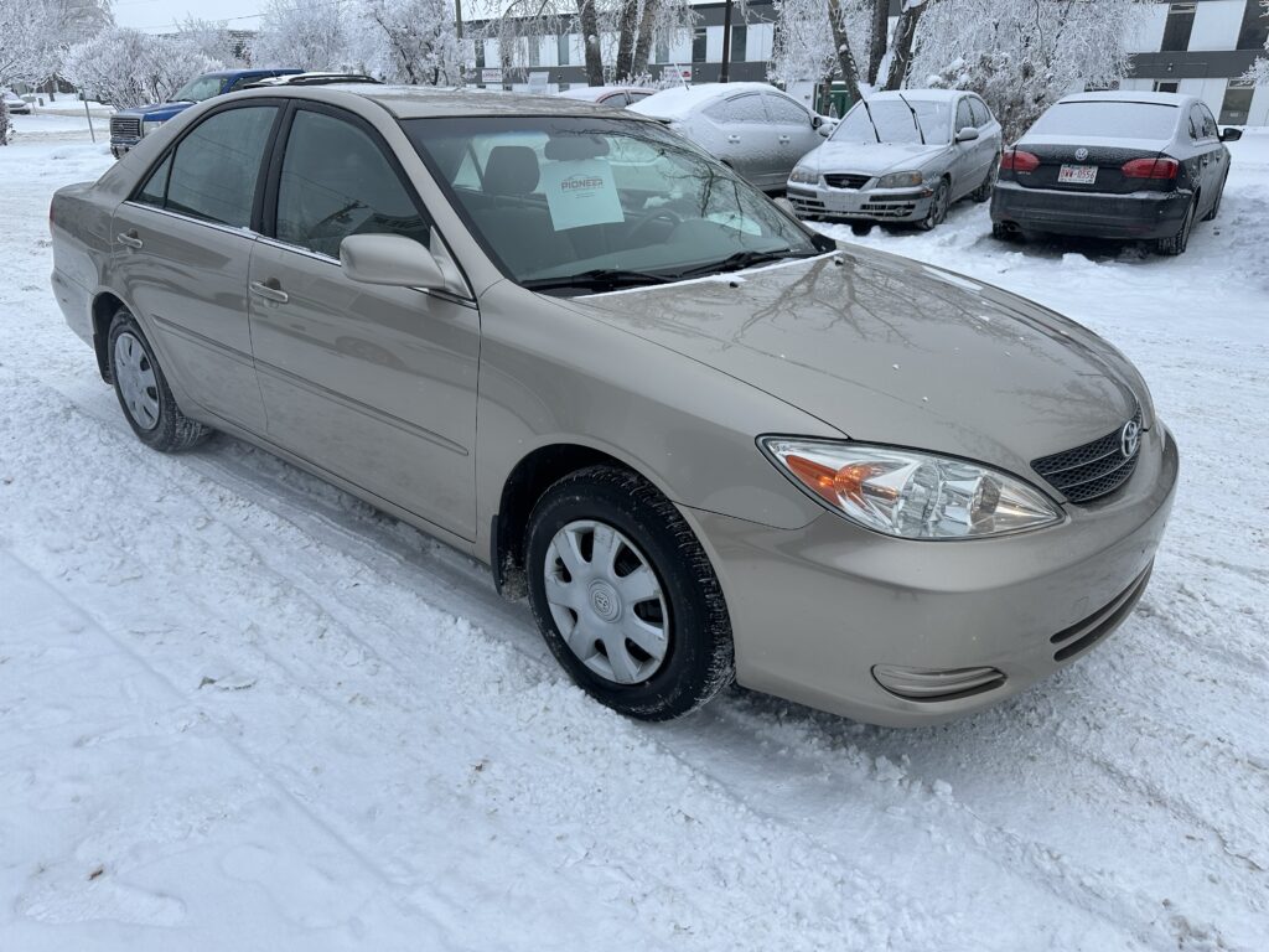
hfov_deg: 71.6
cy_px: 476
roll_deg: +0.3
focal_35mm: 24
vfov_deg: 56.8
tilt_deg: -22.6
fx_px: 880
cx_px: 634
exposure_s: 1/1339
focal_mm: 6.86
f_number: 1.78
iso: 80
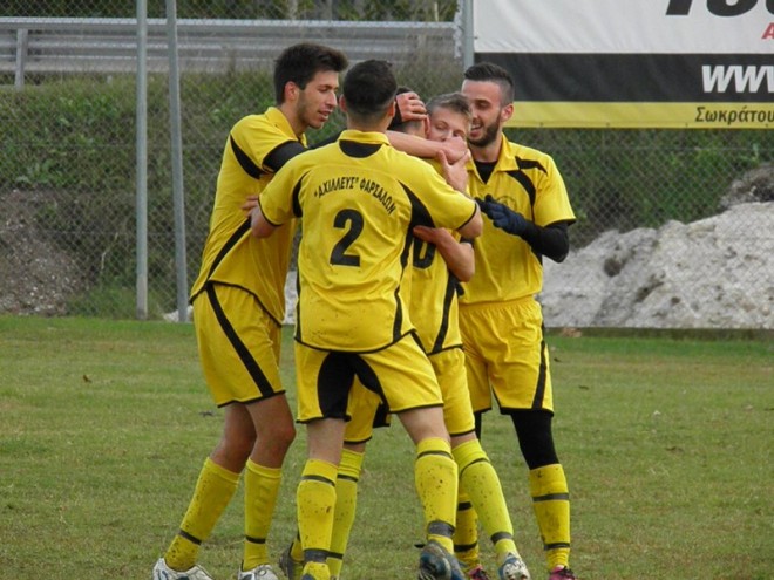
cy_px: 290
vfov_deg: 4.0
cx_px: 387
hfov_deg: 5.4
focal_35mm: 370
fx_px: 8273
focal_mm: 66.5
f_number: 5.6
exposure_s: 1/640
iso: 500
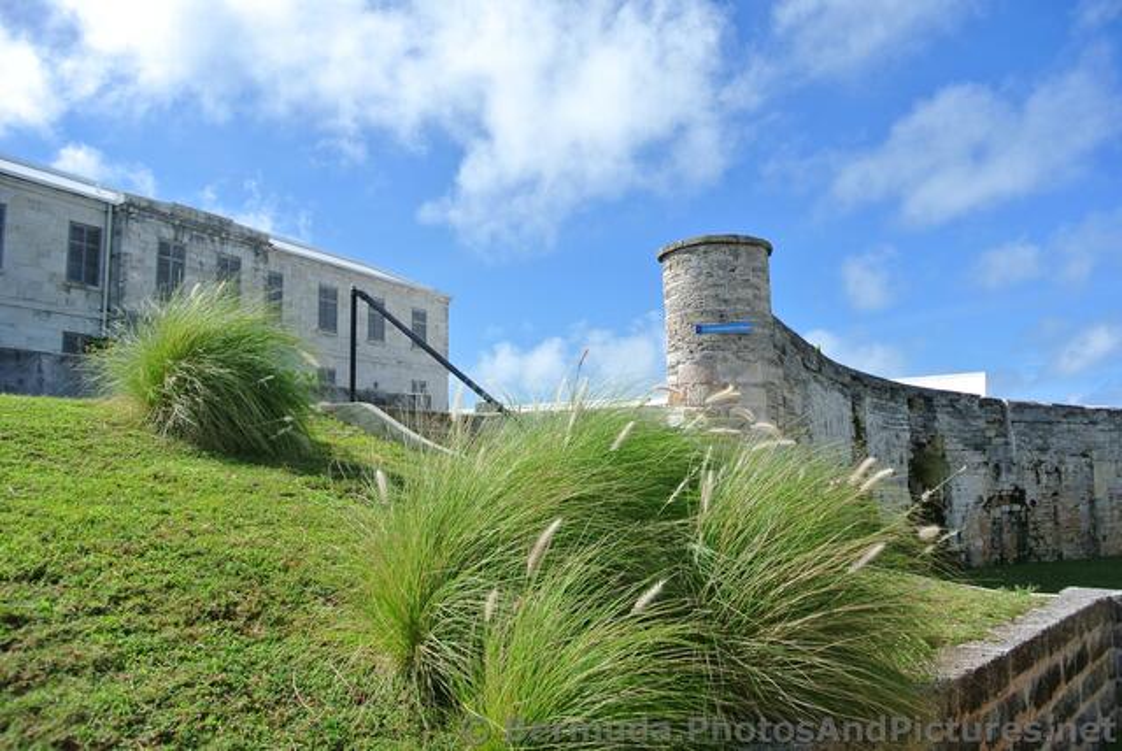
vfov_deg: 48.0
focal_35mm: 27
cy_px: 376
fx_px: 842
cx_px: 561
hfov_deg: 67.3
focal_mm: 10
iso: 100
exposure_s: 1/800
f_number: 4.5
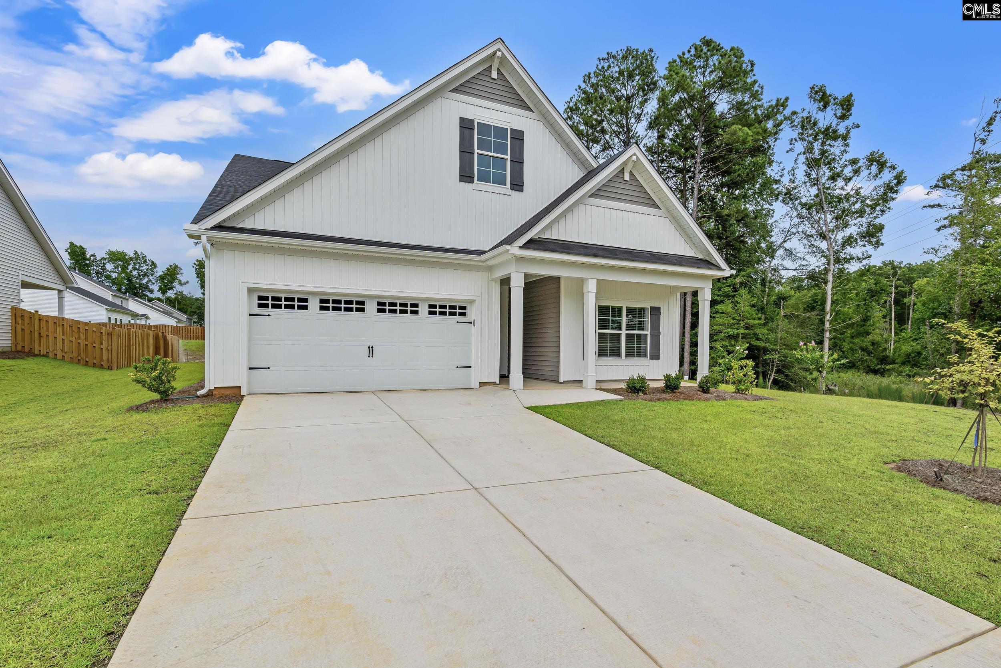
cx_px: 500
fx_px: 459
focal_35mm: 16
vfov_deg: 72.1
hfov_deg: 95.0
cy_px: 334
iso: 200
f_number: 6.3
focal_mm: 11
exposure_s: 1/500
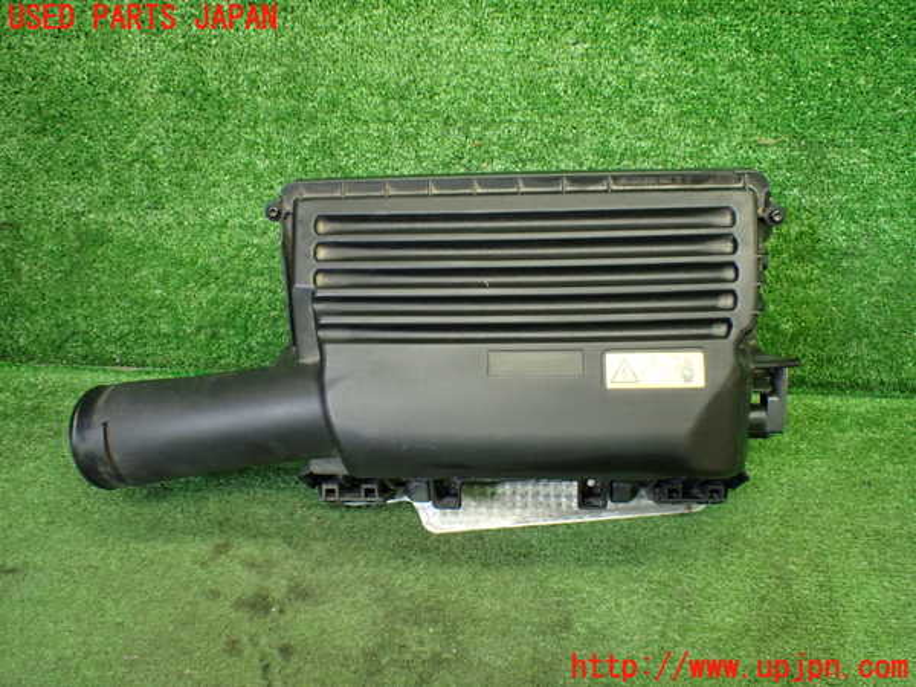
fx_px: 794
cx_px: 458
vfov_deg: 46.8
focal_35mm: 30
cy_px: 344
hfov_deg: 60.0
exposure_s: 1/125
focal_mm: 5.4
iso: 800
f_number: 2.3
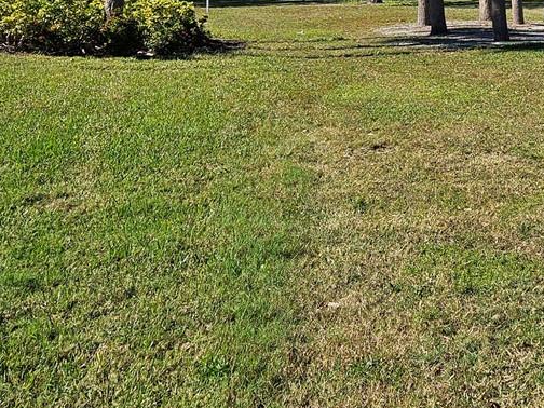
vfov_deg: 19.6
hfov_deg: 25.6
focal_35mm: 73
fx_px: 1147
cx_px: 517
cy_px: 0
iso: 25
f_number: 1.8
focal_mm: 5.4
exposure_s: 1/2010
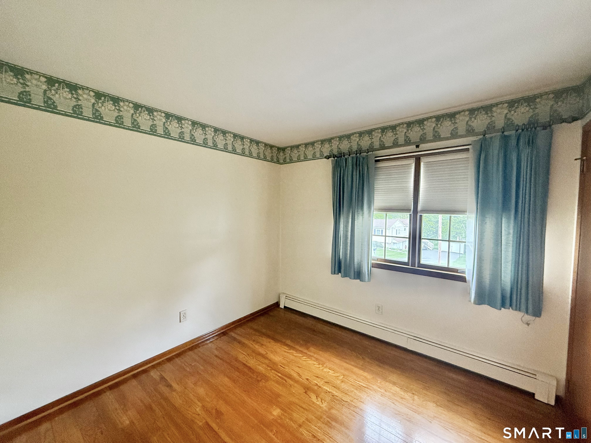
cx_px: 296
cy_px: 222
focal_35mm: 14
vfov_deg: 85.7
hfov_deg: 102.1
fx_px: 239
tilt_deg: -2.9
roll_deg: -1.0
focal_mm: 2.22
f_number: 2.2
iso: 320
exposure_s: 1/60
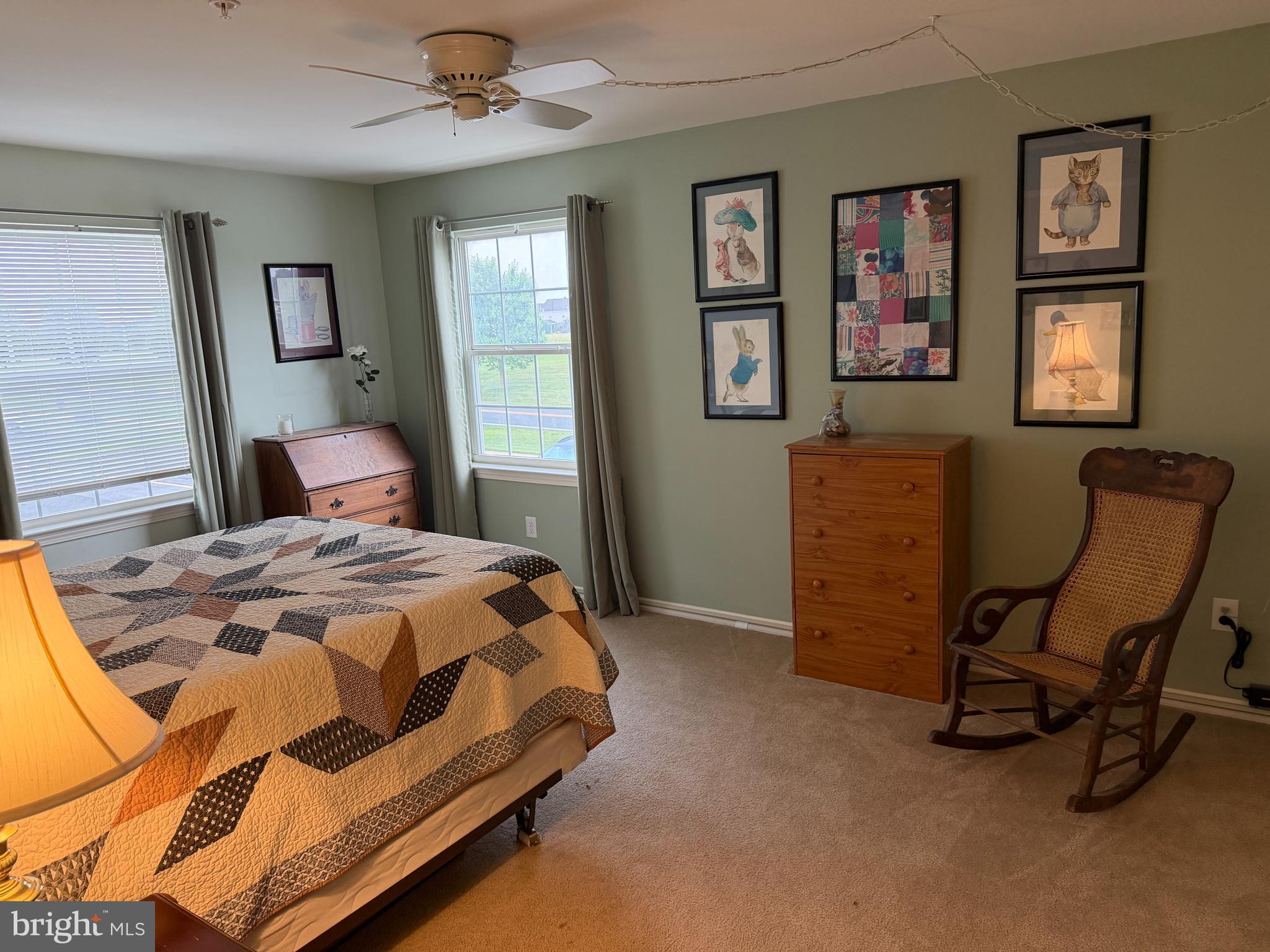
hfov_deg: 71.6
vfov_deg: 56.8
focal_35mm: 24
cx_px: 635
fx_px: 881
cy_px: 476
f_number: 1.78
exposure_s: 1/60
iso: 250
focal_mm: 6.76
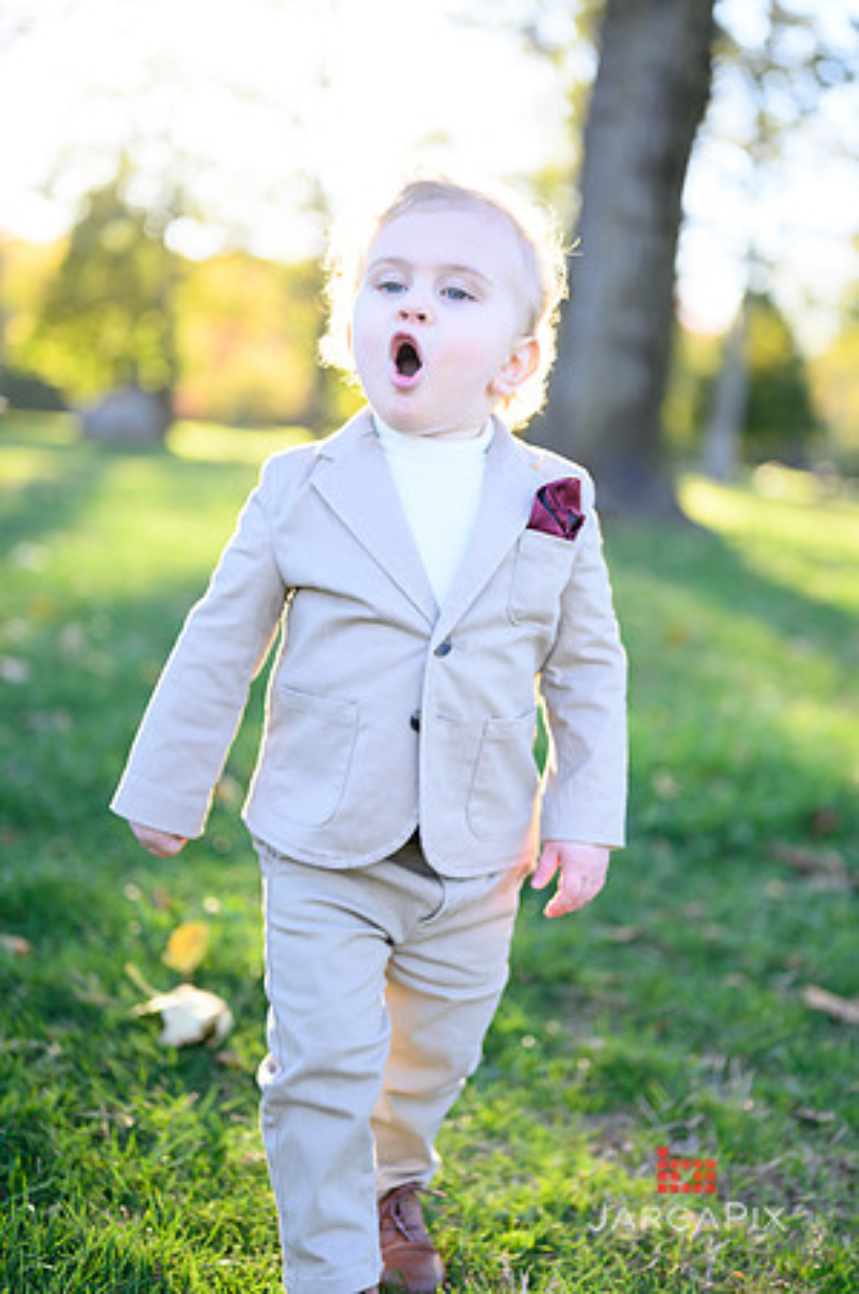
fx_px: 1794
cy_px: 647
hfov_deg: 26.9
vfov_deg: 39.6
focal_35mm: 50
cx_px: 430
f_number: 2
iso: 320
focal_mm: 50
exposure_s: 1/800
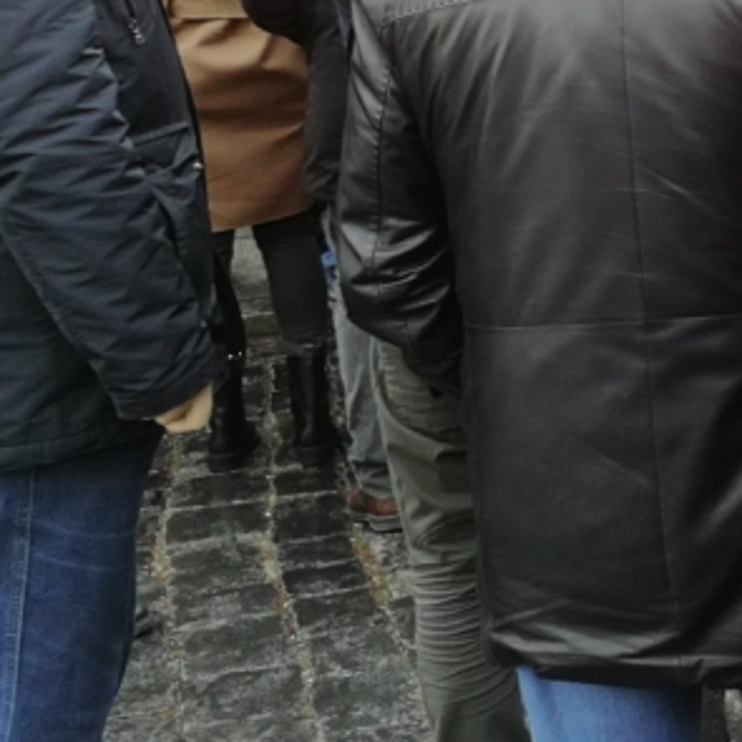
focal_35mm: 92
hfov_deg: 16.3
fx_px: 2231
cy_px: -169
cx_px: 1285
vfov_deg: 17.9
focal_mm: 3.95
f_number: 2.2
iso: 64
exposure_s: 1/100
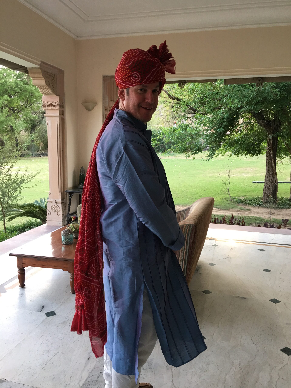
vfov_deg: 61.7
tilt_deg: -5.8
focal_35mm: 29
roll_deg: -0.9
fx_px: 325
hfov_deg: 48.2
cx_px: 146
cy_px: 194
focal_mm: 4.15
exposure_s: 1/33
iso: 40
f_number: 2.2
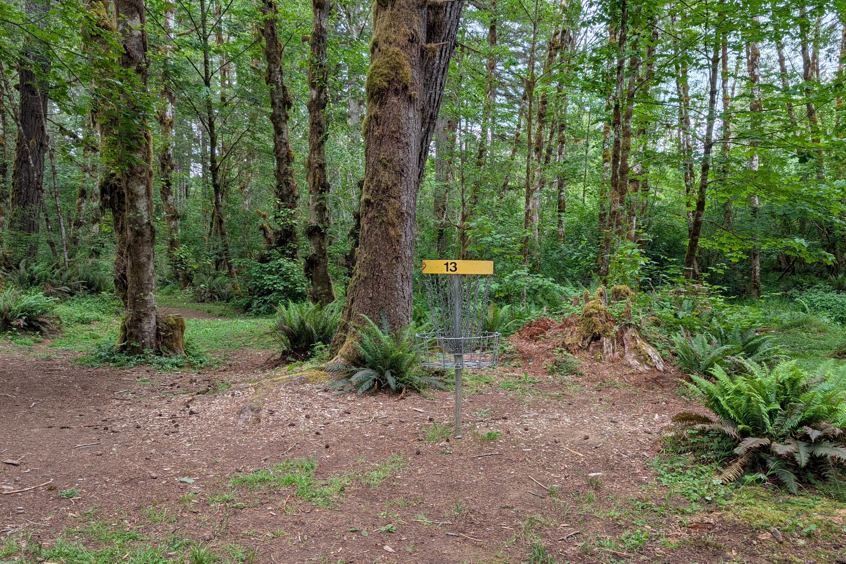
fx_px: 634
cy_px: 333
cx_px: 448
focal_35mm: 27
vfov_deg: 47.7
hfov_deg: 67.3
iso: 19
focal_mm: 6.9
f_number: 1.68
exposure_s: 1/327
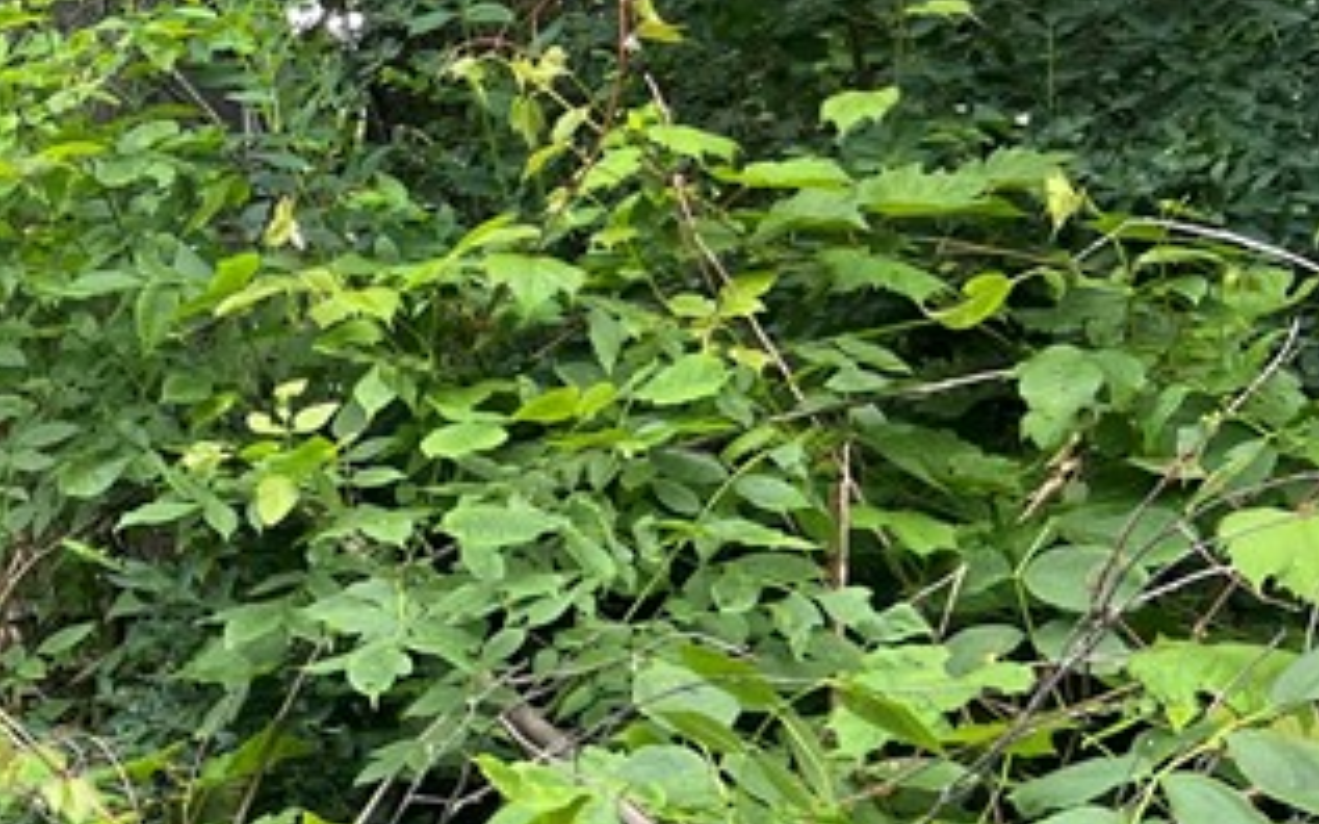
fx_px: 3199
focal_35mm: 89
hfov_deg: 19.5
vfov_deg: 14.7
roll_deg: -0.9
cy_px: 329
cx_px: -803
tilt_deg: +9.2
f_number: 1.5
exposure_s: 1/121
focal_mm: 5.7
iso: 50
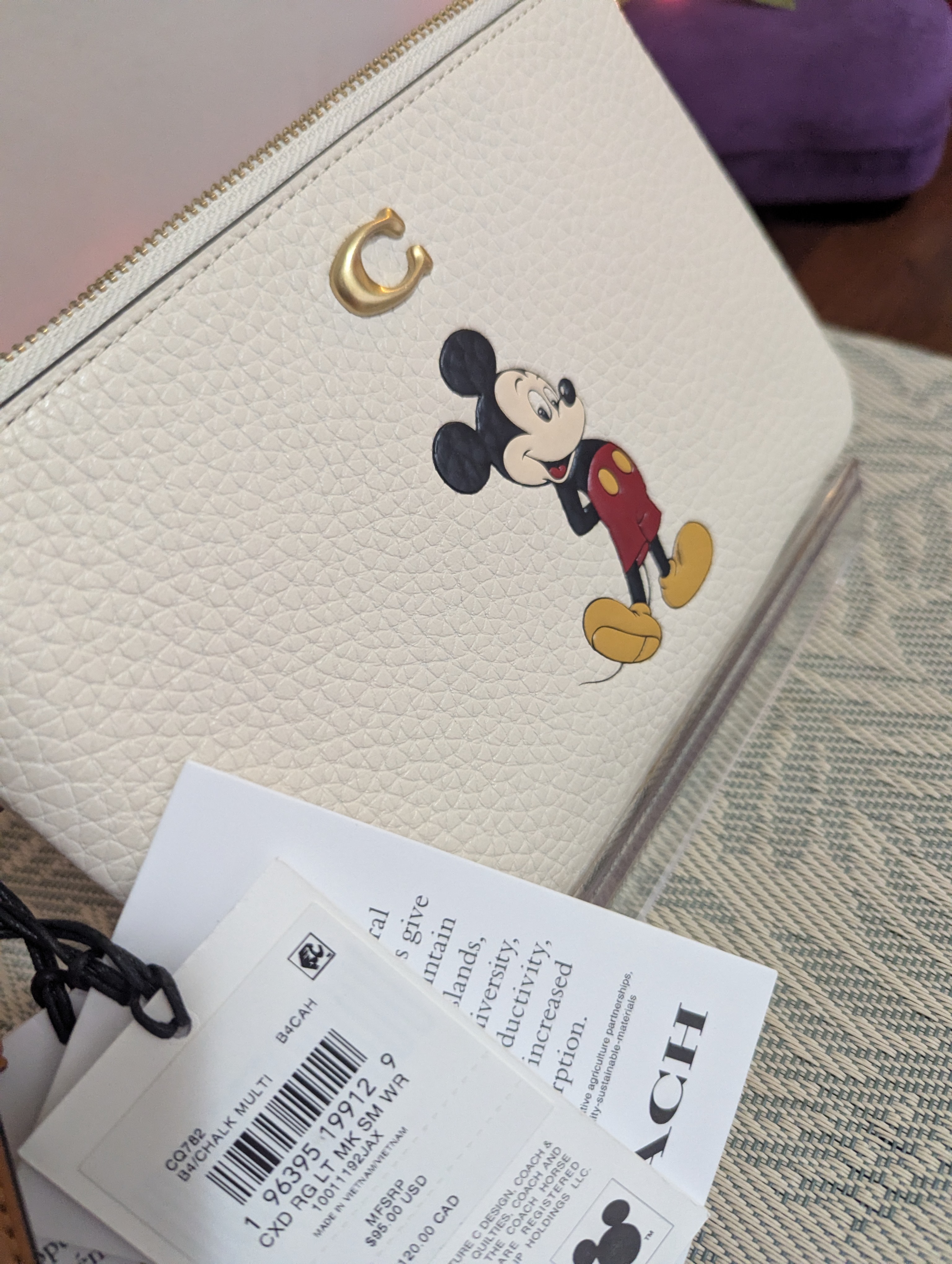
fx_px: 878
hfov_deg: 56.9
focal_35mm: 24
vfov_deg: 71.5
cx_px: 476
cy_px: 632
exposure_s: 1/60
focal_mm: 6.81
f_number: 1.85
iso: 1070
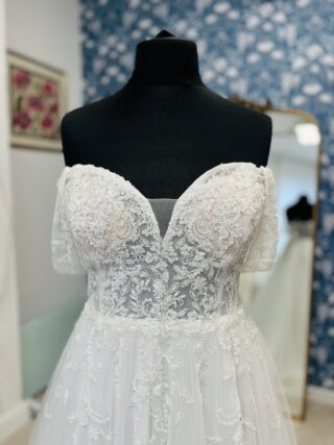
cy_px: 222
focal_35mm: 26
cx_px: 167
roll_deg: -0.3
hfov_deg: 53.0
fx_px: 335
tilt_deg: -7.0
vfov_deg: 67.3
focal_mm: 5.1
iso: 40
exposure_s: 1/100
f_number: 1.6
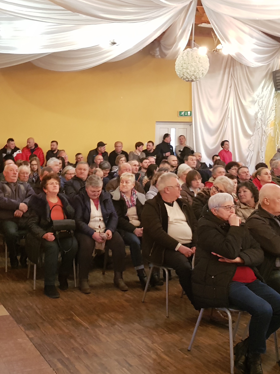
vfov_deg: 52.6
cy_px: 188
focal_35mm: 35
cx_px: 94
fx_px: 378
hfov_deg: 40.2
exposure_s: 1/10
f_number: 1.7
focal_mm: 4.2
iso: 320
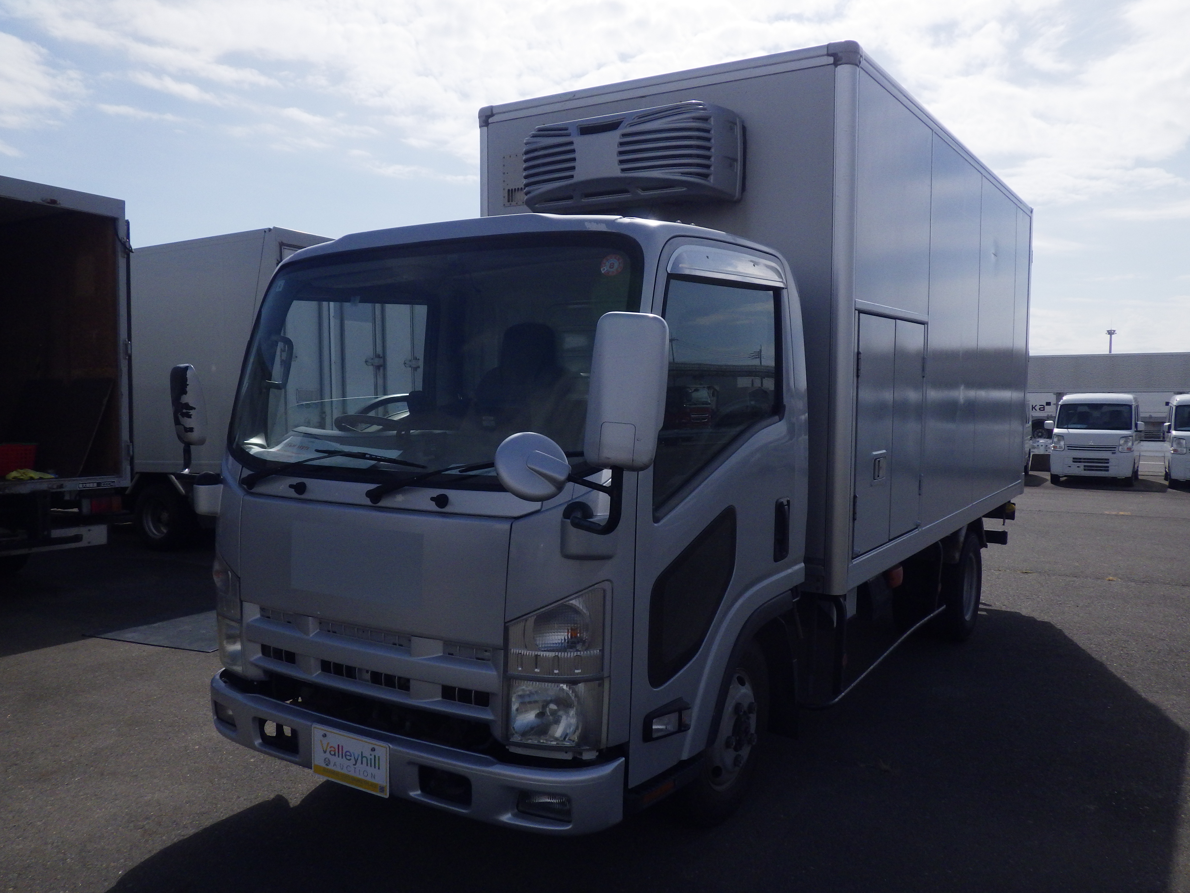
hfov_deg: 63.4
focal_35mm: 28
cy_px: 446
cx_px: 595
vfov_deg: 49.7
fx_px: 963
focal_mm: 5
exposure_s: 1/3200
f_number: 4.2
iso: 250
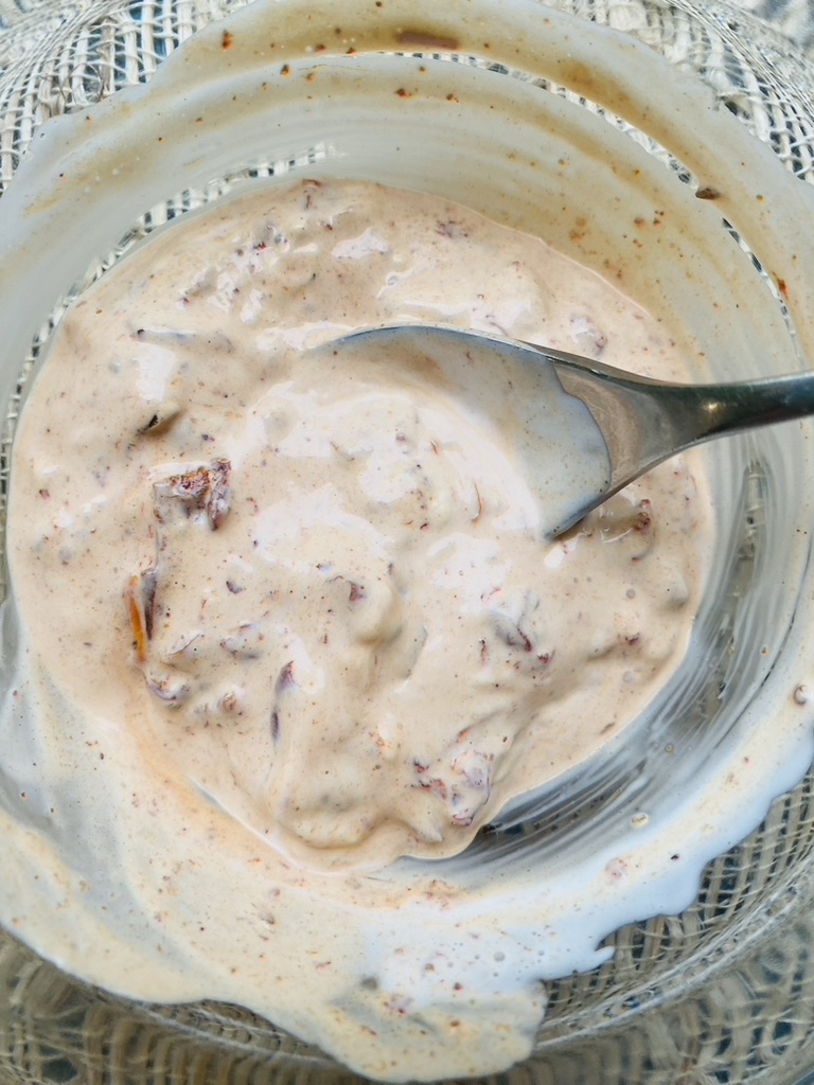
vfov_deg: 67.3
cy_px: 542
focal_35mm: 26
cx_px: 407
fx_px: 815
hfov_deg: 53.1
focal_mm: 4.25
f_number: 1.8
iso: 64
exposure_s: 1/121
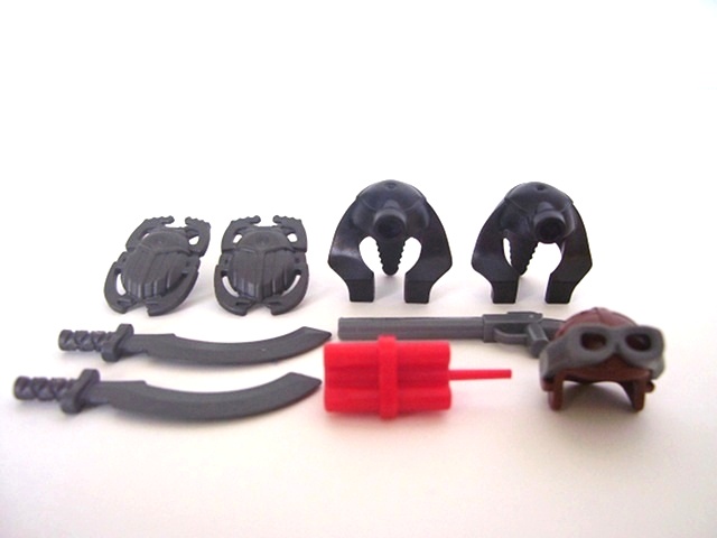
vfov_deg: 41.8
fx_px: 704
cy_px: 269
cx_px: 358
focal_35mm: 34
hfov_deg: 54.0
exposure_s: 1/10
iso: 160
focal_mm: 5.6
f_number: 2.7
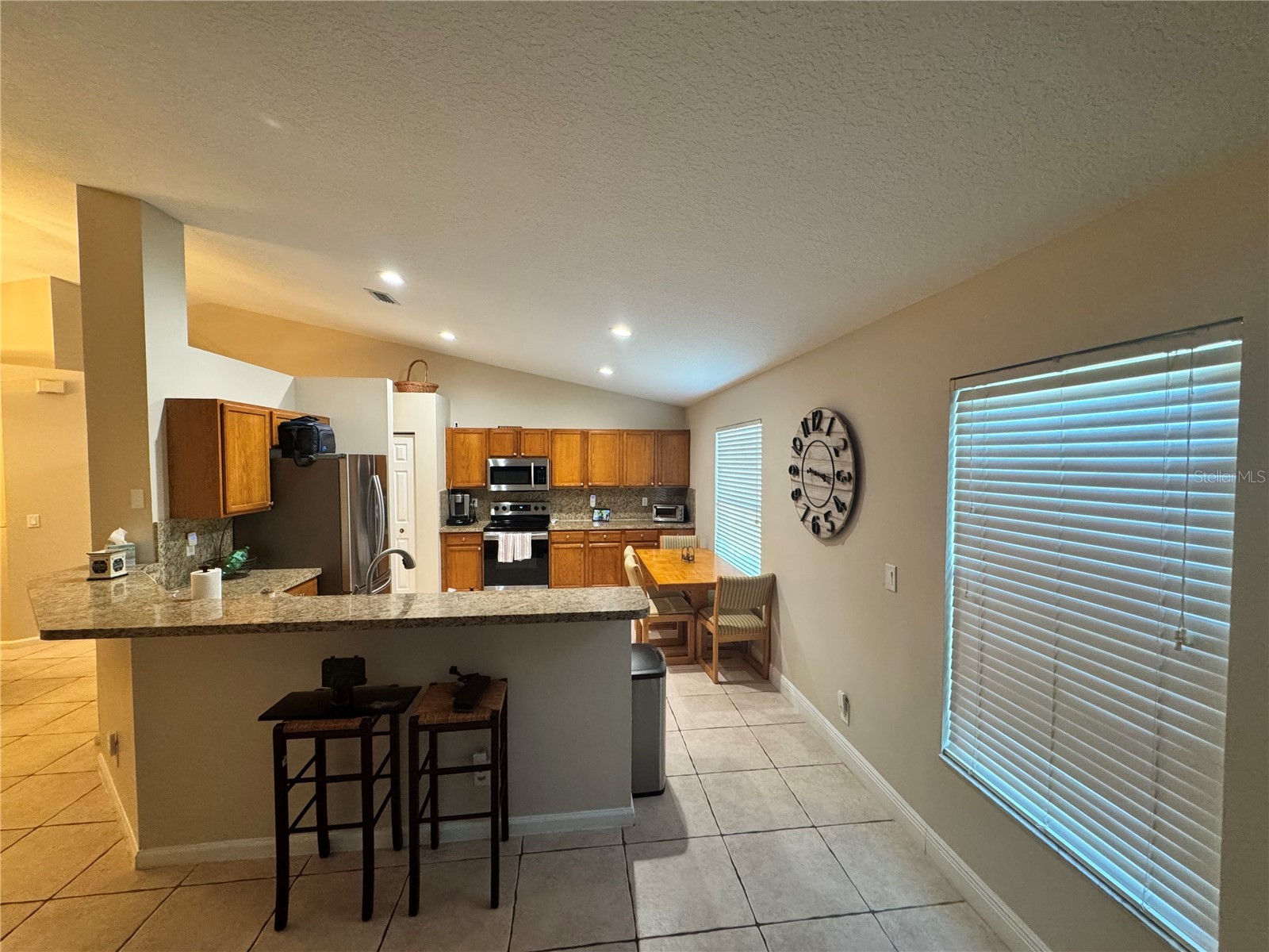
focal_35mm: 14
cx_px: 634
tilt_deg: -0.8
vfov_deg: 85.7
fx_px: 513
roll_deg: +0.4
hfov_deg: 102.1
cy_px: 476
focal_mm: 2.22
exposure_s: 1/60
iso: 400
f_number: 2.2
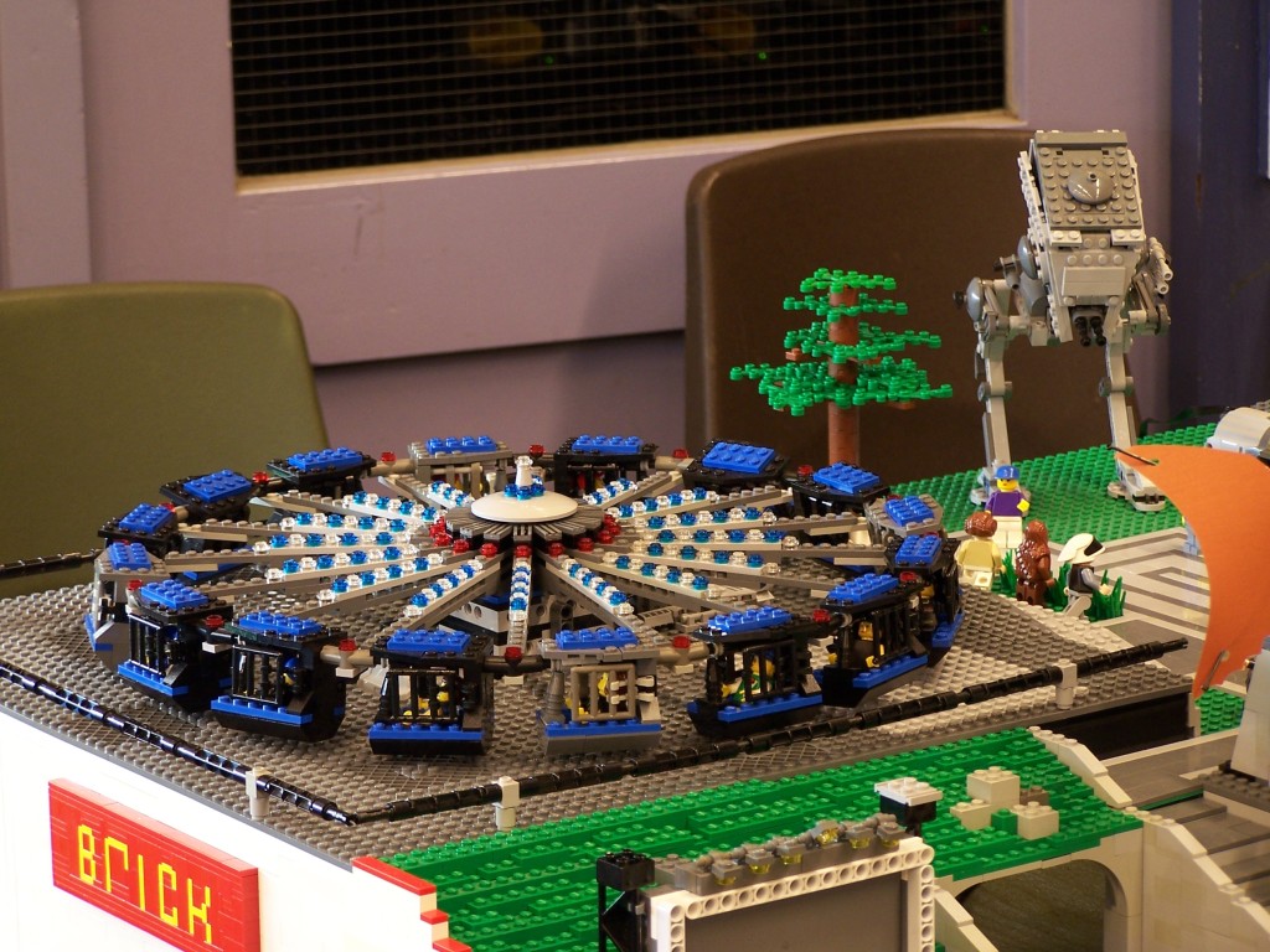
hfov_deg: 15.4
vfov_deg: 11.6
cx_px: 635
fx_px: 4696
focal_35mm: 128
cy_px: 476
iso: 80
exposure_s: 1/2
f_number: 3.2
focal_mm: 21.2
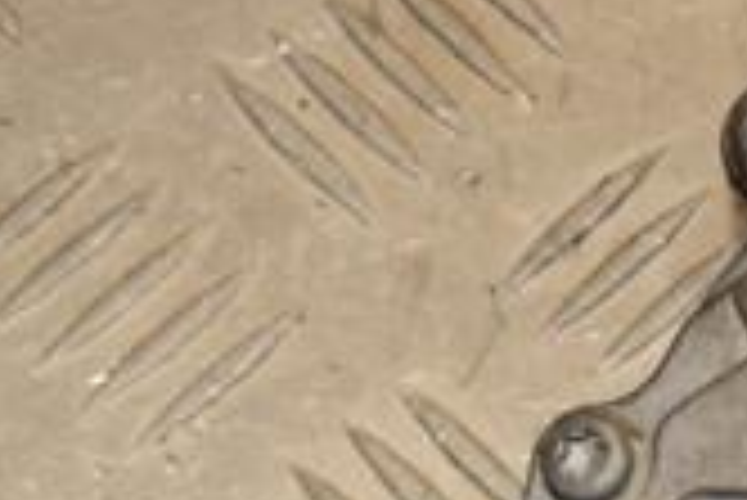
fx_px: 5063
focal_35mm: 244
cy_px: 671
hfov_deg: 8.3
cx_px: 1048
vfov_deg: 5.6
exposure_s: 1/200
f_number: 10
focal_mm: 45
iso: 800
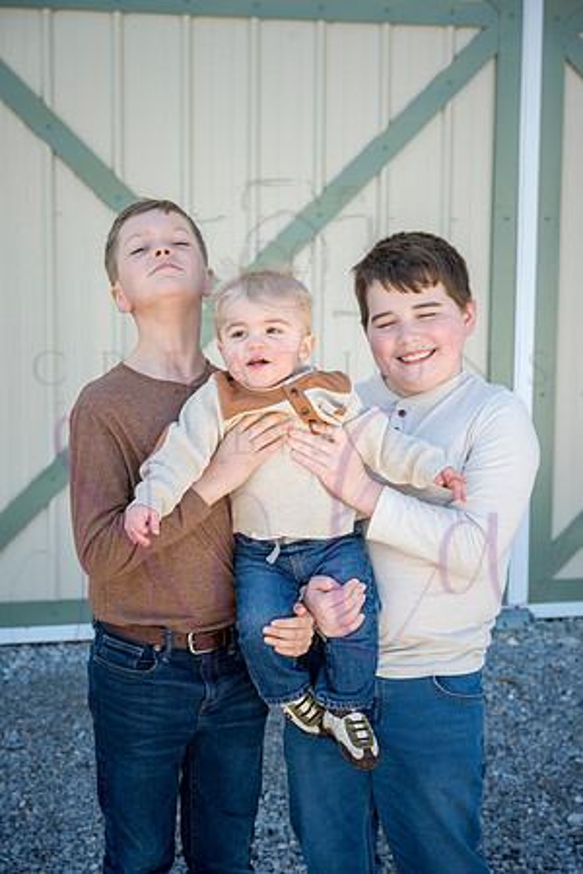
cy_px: 437
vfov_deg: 33.4
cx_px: 292
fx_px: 1457
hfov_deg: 22.6
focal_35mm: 60
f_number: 5
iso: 400
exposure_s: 1/640
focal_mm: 60
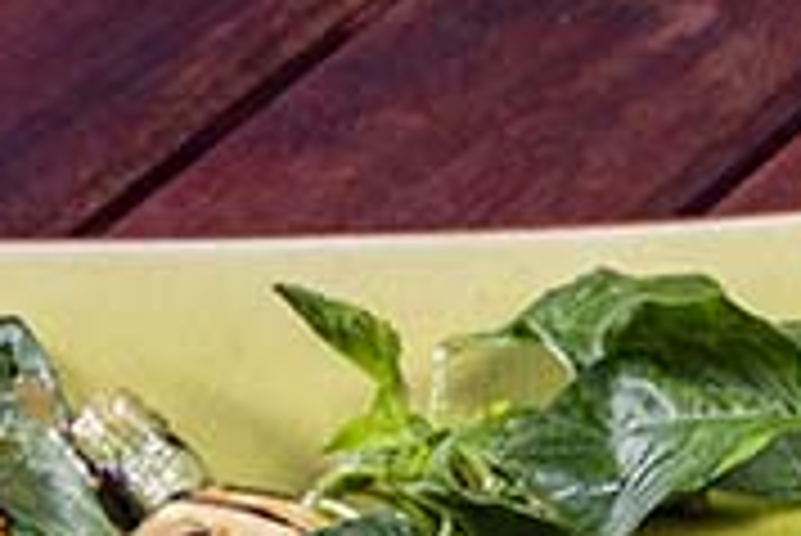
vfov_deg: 3.1
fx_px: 9865
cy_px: 495
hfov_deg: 4.6
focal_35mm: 443
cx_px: 648
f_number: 10
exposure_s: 1/250
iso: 400
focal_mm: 82
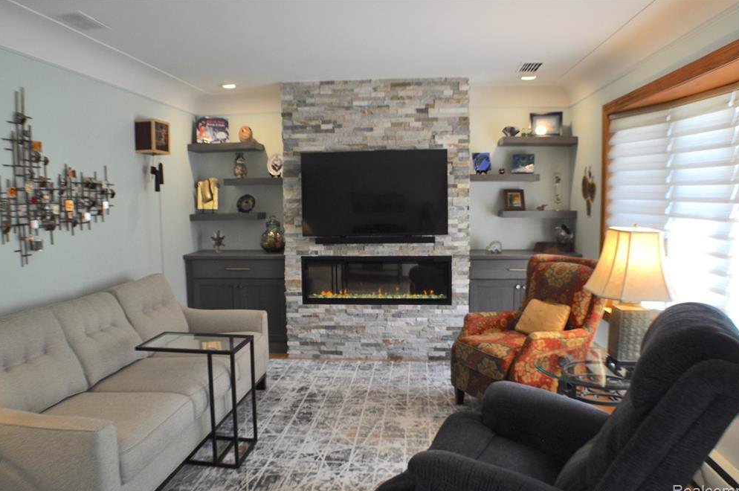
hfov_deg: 55.9
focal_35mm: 34
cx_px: 367
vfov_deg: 38.8
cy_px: 250
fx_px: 697
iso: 400
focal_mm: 22
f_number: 4
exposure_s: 1/125
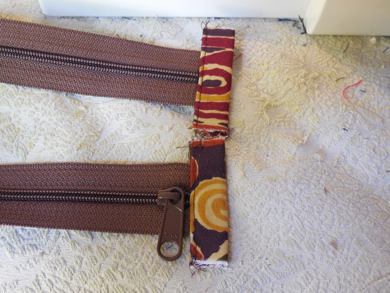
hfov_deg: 46.8
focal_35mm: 40
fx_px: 451
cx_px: 195
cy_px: 146
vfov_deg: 36.0
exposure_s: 1/8
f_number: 3.6
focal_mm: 7.1
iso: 400
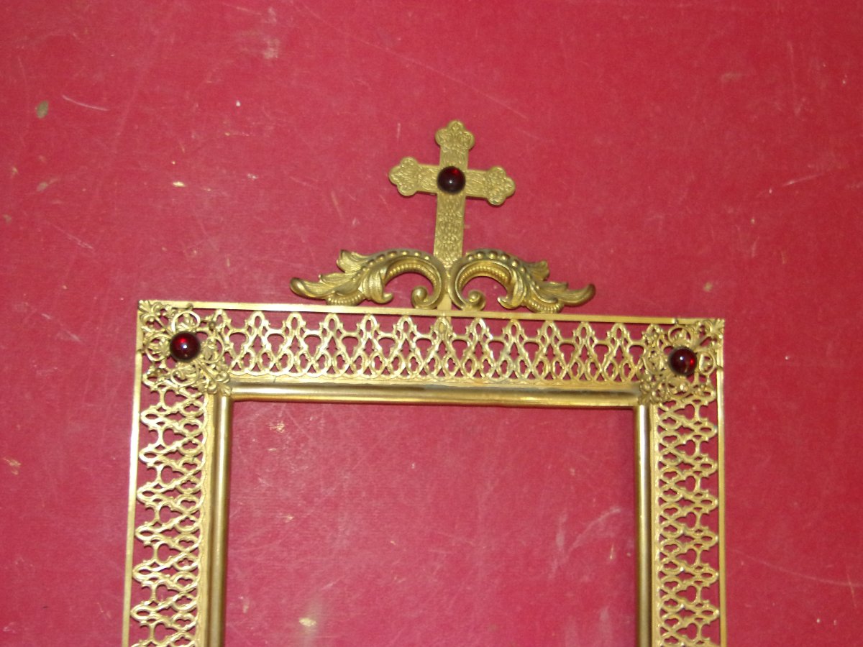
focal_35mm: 43
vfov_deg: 33.6
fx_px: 1072
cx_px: 432
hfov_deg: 43.9
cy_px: 324
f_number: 4.1
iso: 200
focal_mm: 7.8
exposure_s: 1/34
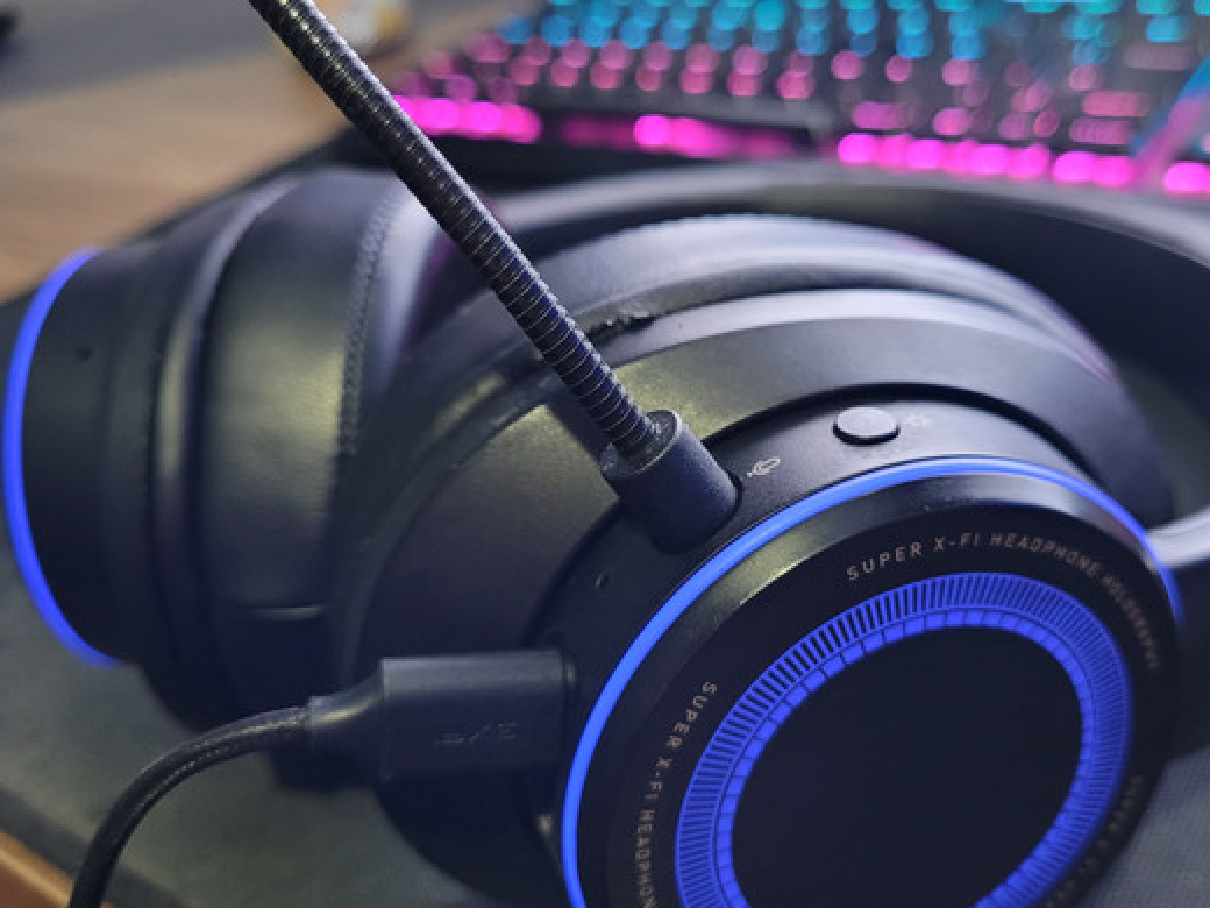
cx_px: 721
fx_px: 1119
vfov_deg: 44.2
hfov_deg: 56.4
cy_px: 459
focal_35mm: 32
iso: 500
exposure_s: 1/24
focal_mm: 5.4
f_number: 1.8
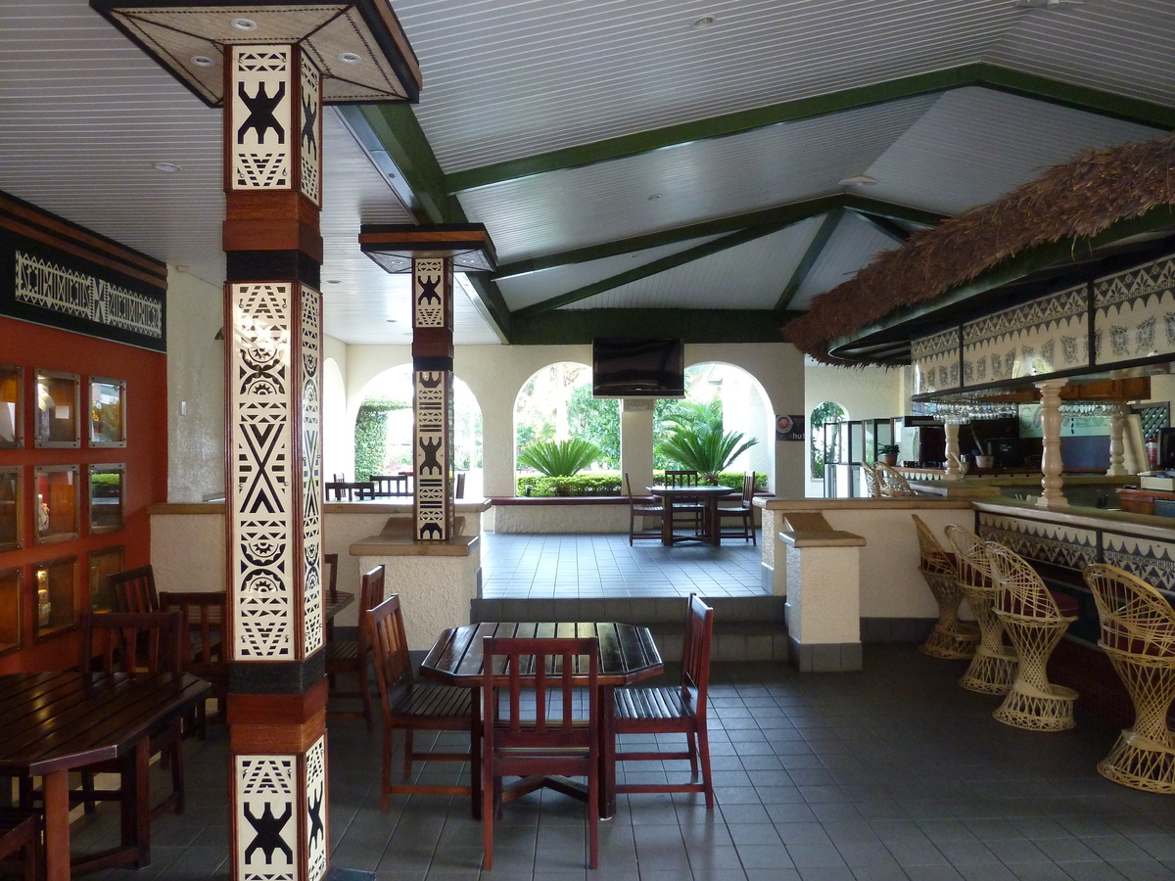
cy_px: 440
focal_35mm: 25
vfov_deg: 54.9
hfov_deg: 69.4
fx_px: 849
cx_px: 588
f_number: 3.3
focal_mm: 4.1
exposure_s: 1/30
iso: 320
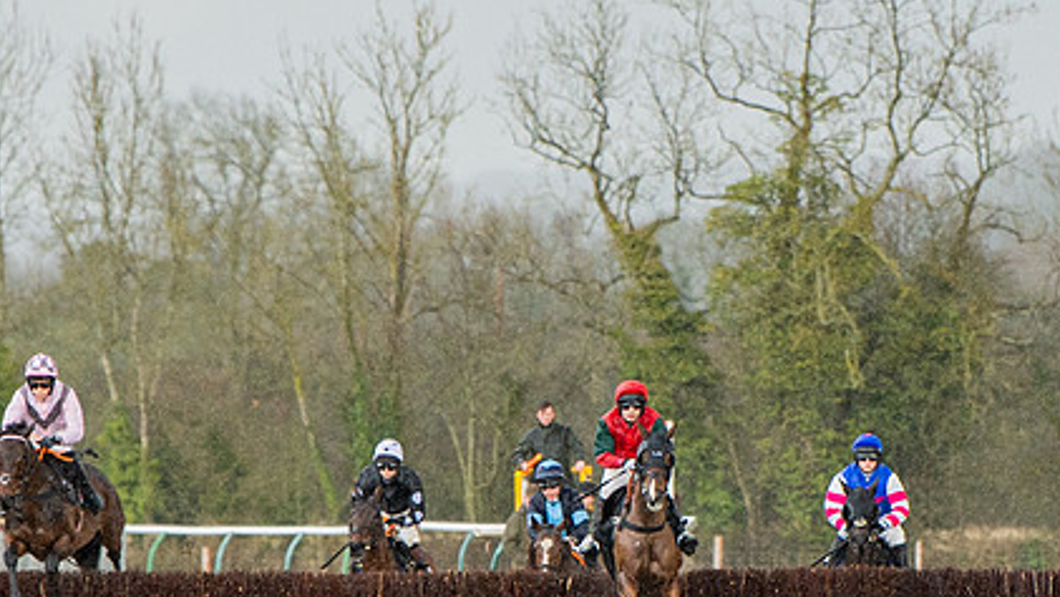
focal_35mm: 677
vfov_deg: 1.8
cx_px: 636
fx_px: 19032
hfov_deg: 3.2
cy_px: 519
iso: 800
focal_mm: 200
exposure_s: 1/1250
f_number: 4
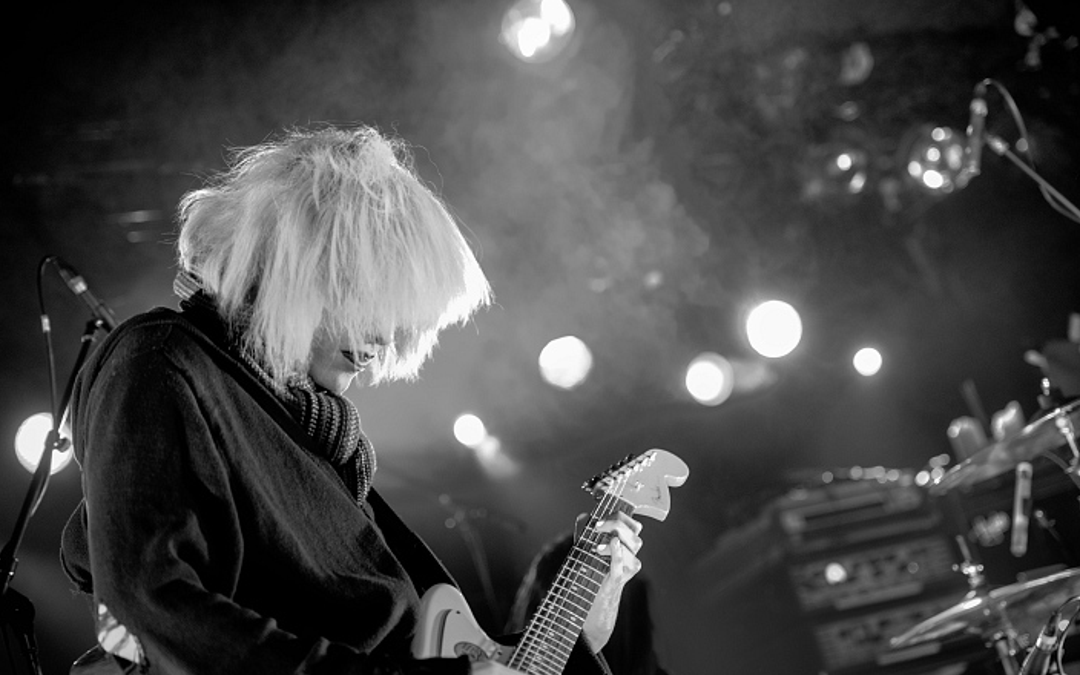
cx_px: 532
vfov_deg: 17.9
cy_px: 366
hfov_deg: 28.2
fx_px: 2149
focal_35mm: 73
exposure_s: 1/100
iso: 3200
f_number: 2.8
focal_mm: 70
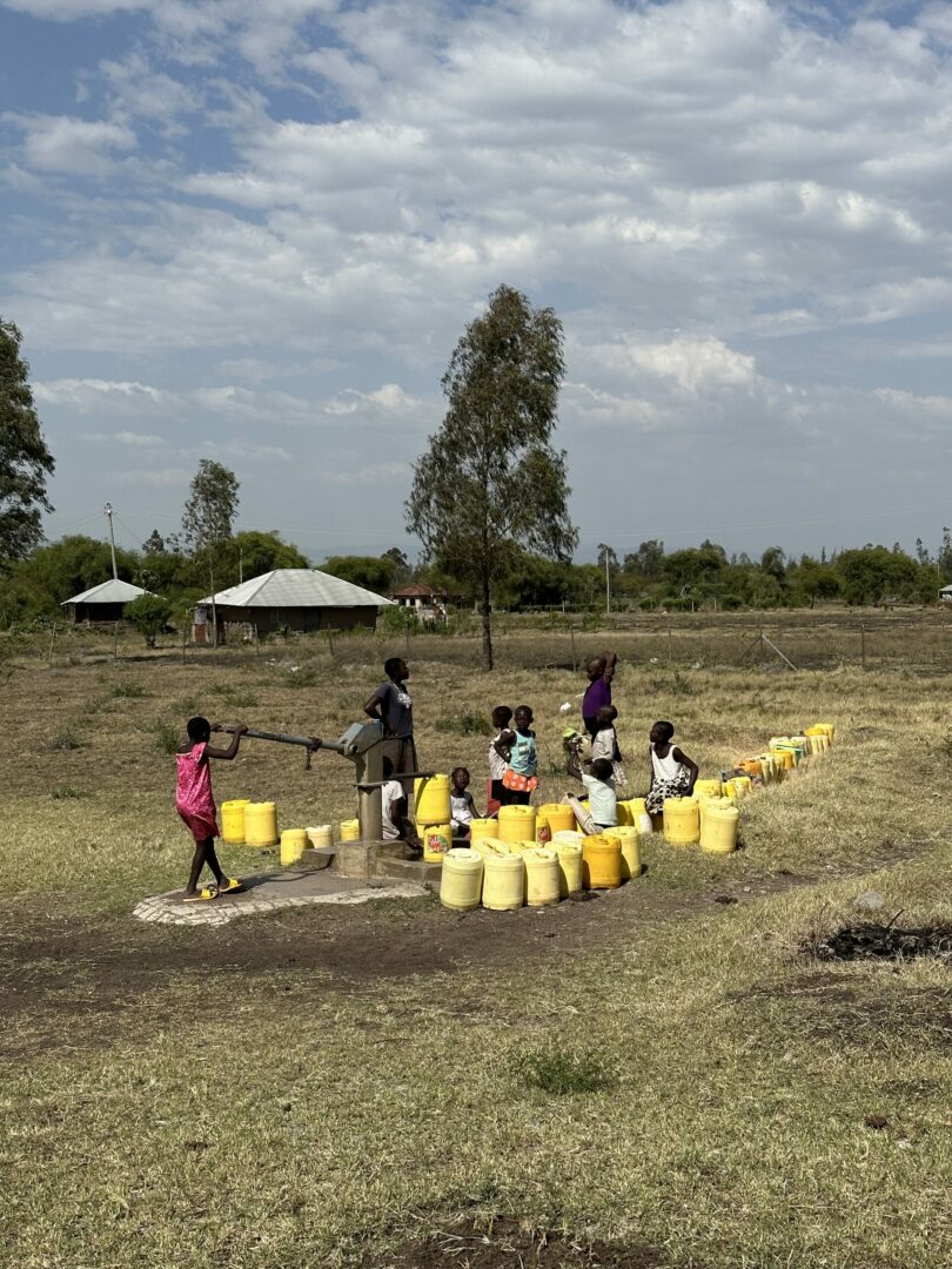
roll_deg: +1.3
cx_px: 476
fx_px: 1760
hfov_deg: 30.3
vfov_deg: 39.7
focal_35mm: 48
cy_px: 634
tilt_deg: -1.9
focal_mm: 6.86
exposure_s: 1/7092
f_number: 1.78
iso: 64
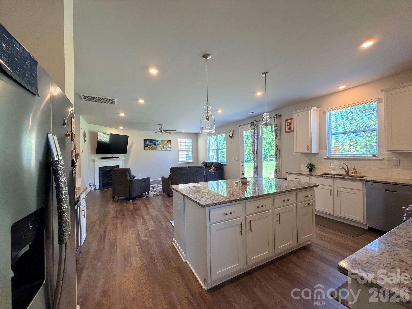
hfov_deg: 102.1
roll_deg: +1.0
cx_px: 206
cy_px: 154
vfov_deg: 85.7
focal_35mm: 14
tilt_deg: -0.3
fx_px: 167
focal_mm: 2.22
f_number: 2.2
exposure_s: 1/120
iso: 320
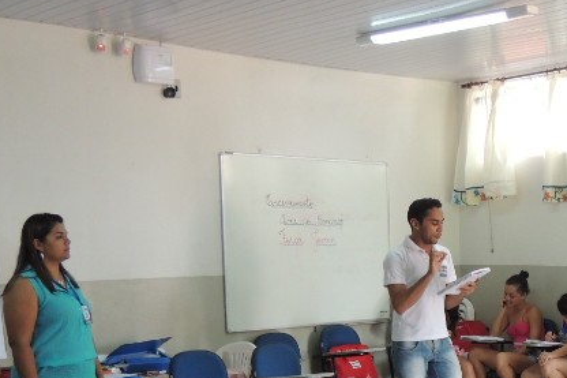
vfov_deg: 20.0
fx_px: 1039
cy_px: 371
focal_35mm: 66
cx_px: 442
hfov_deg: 29.9
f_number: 3.2
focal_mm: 5.8
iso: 400
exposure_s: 1/40
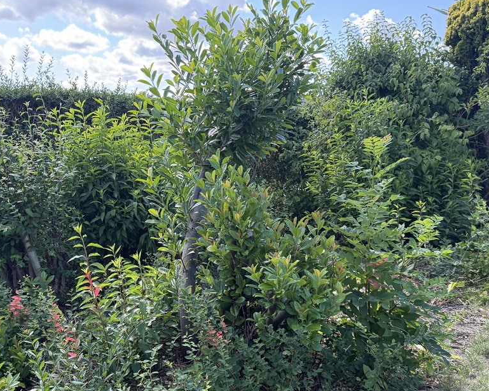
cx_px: 184
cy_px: 228
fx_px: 564
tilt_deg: -7.0
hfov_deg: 46.5
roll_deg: +2.8
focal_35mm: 39
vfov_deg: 38.1
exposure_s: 1/510
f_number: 1.78
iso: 100
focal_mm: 6.76
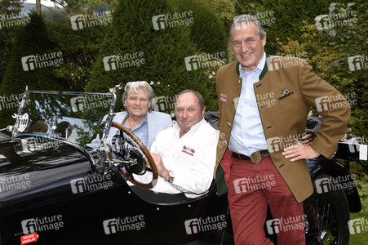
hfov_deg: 48.5
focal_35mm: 40
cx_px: 184
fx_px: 409
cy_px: 122
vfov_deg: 33.4
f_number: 8
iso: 250
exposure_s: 1/125
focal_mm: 40
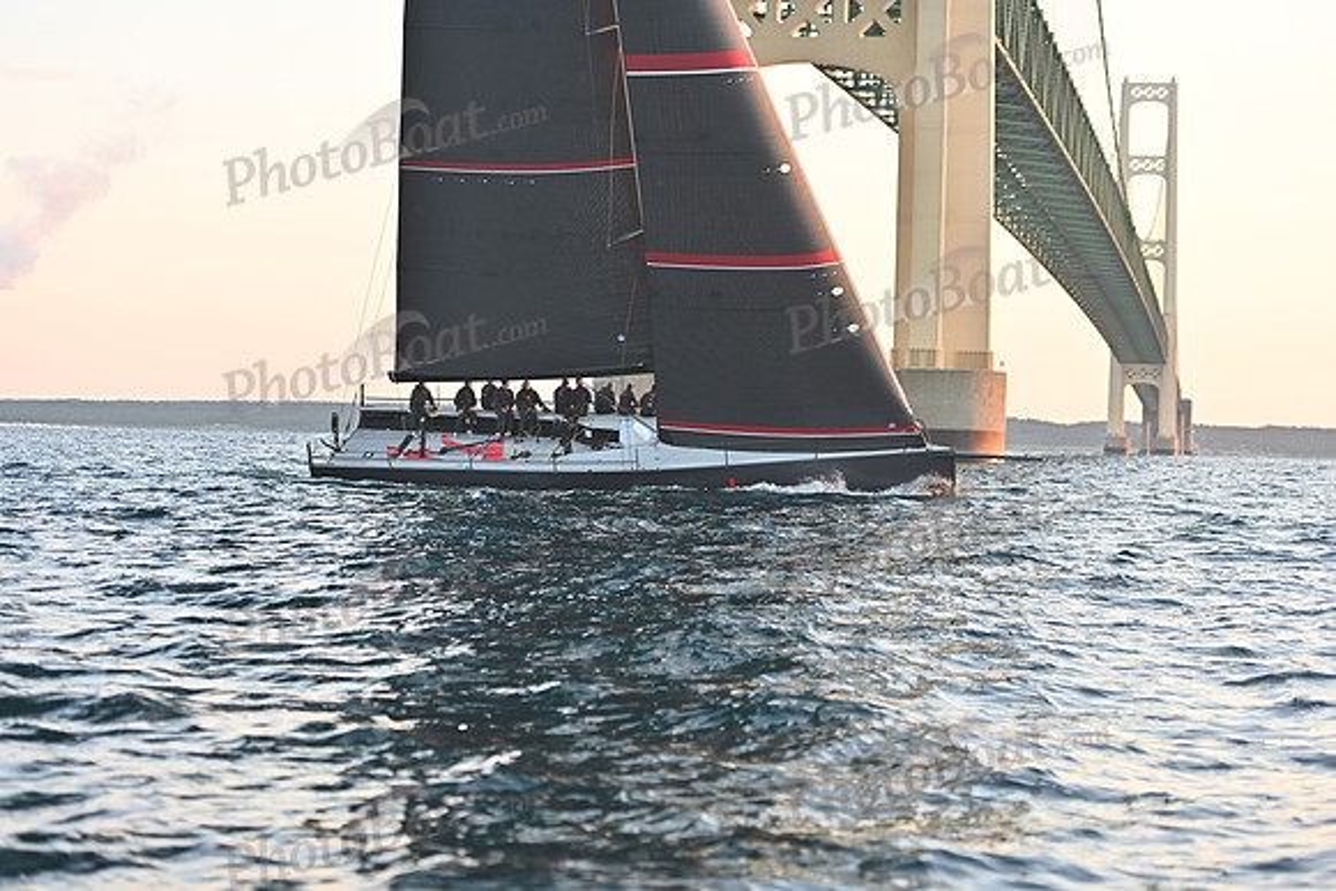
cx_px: 668
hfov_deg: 23.9
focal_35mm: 85
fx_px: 3155
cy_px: 446
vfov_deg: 16.1
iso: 800
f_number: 2.8
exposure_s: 1/640
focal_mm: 85
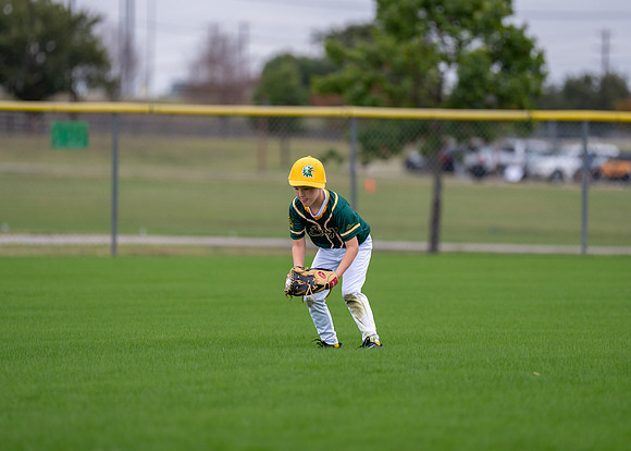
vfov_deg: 5.5
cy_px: 191
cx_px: 328
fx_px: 4693
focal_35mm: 262
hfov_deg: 7.7
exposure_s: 1/1600
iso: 320
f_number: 2.8
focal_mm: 200
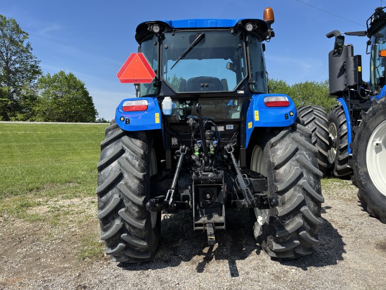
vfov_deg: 51.4
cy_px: 145
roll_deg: +0.0
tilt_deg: -4.4
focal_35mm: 27
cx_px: 198
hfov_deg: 65.3
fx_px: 301
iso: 50
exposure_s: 1/1876
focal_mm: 5.96
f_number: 1.6
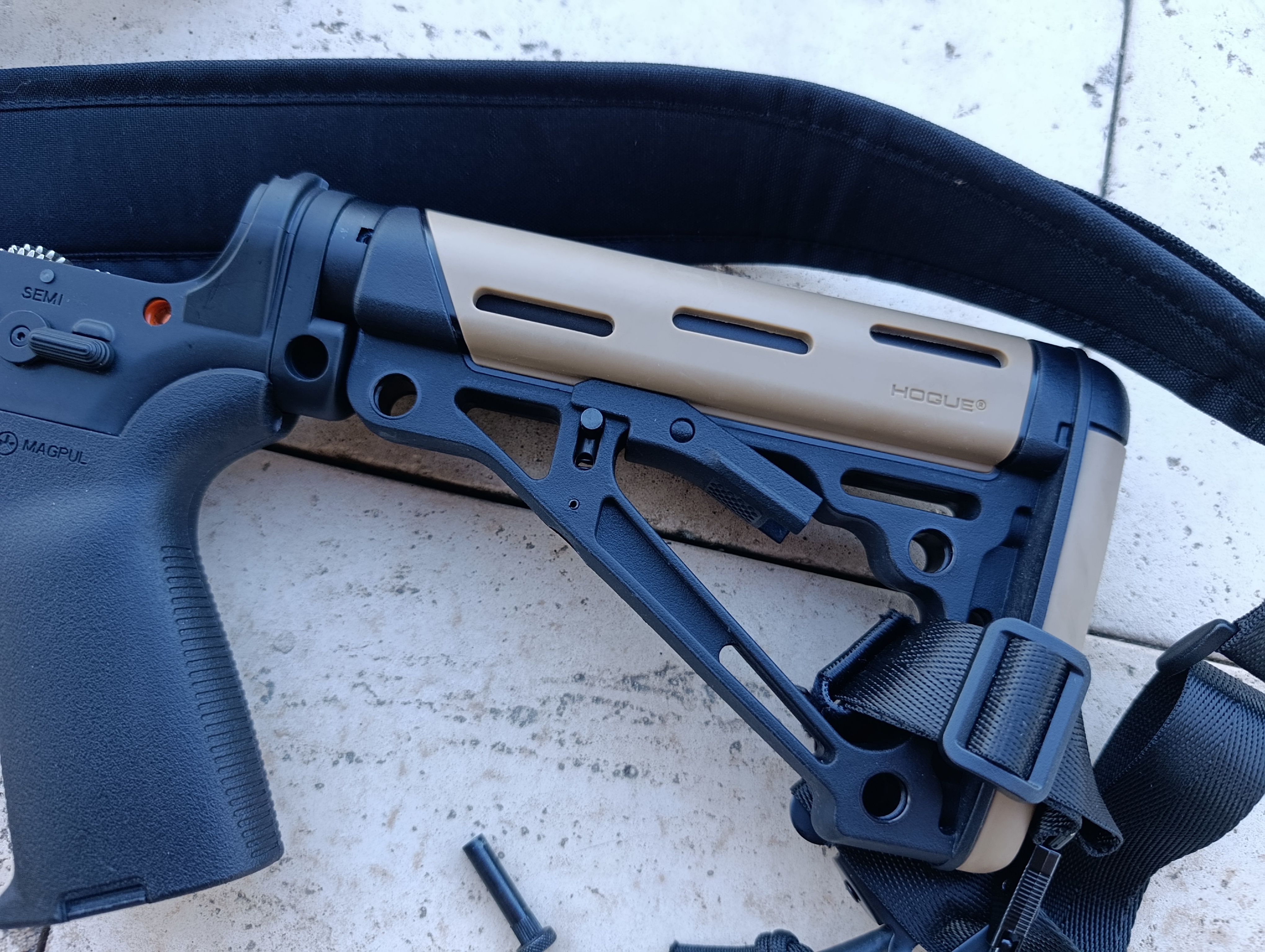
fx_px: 842
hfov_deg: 73.8
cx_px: 632
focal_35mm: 23
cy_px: 476
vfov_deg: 59.0
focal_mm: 6.11
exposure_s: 1/100
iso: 255
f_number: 1.65
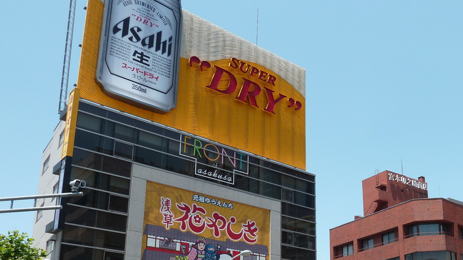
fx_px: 503
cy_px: 237
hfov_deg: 47.6
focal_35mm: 41
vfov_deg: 27.9
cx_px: 347
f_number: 4
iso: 80
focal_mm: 4.1
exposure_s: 1/320
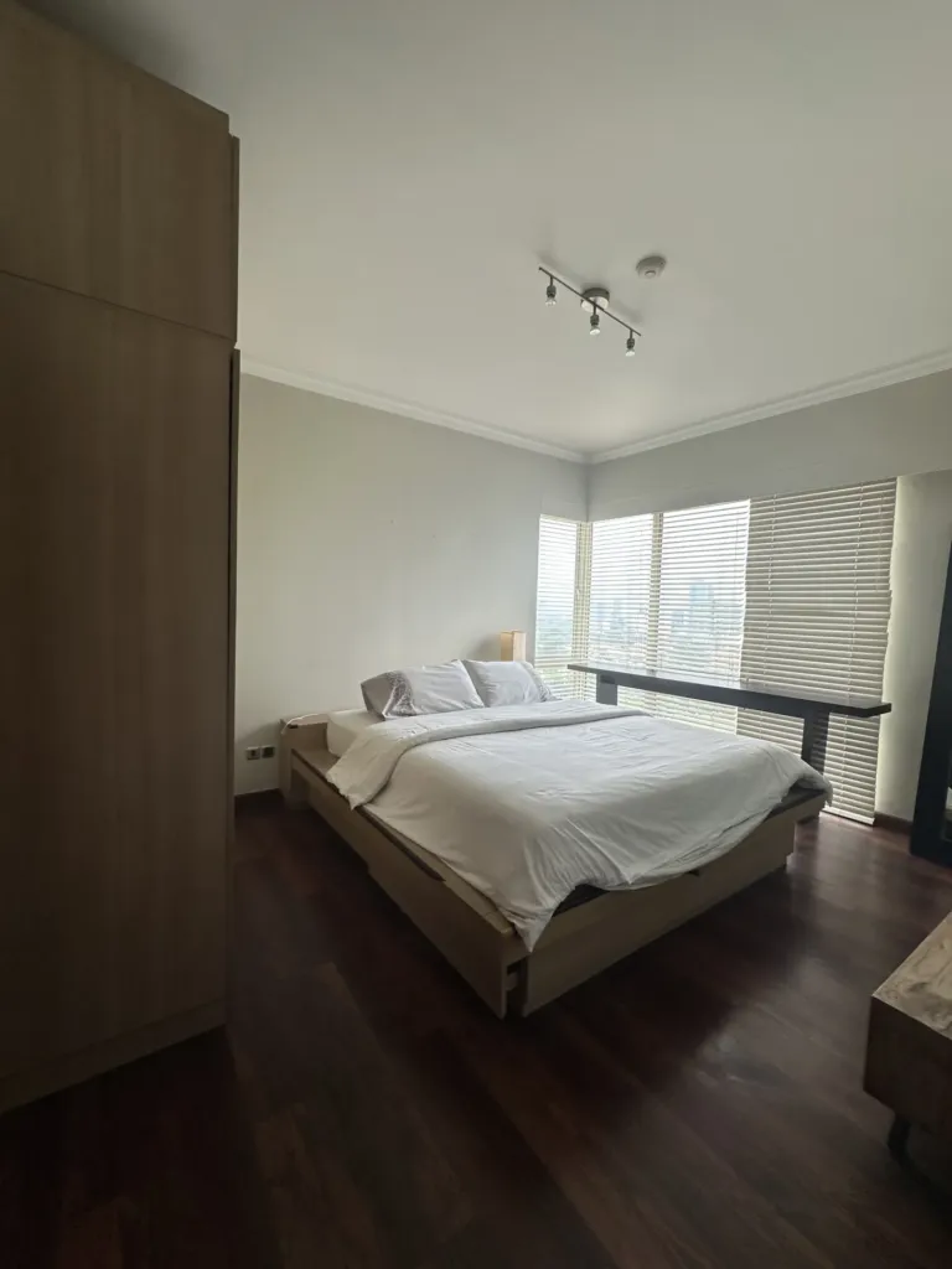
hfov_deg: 85.7
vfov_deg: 102.1
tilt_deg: -2.9
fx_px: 513
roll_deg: -3.2
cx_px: 476
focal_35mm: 14
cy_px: 634
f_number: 2.2
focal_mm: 2.22
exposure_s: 1/133
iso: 40
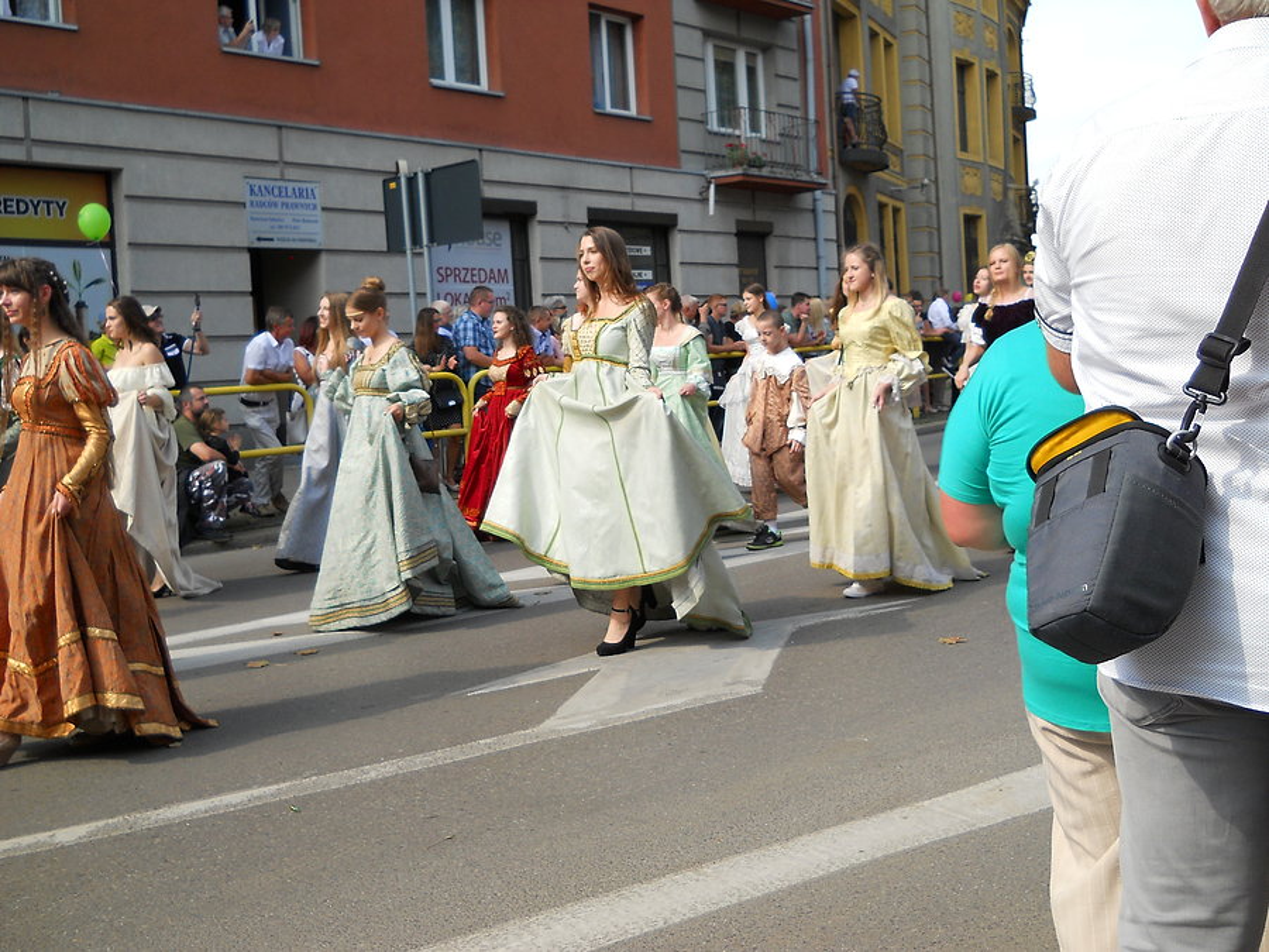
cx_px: 634
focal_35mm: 41
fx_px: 1503
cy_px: 476
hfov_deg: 45.8
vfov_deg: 35.1
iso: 80
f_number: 3.1
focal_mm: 6.72
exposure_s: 1/400
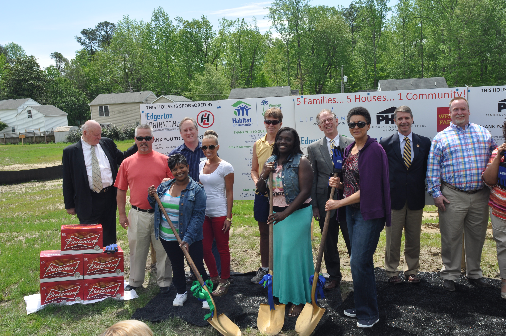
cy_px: 168
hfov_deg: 62.0
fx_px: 421
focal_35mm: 30
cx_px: 253
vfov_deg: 43.5
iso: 200
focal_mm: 20
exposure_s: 1/320
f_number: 9
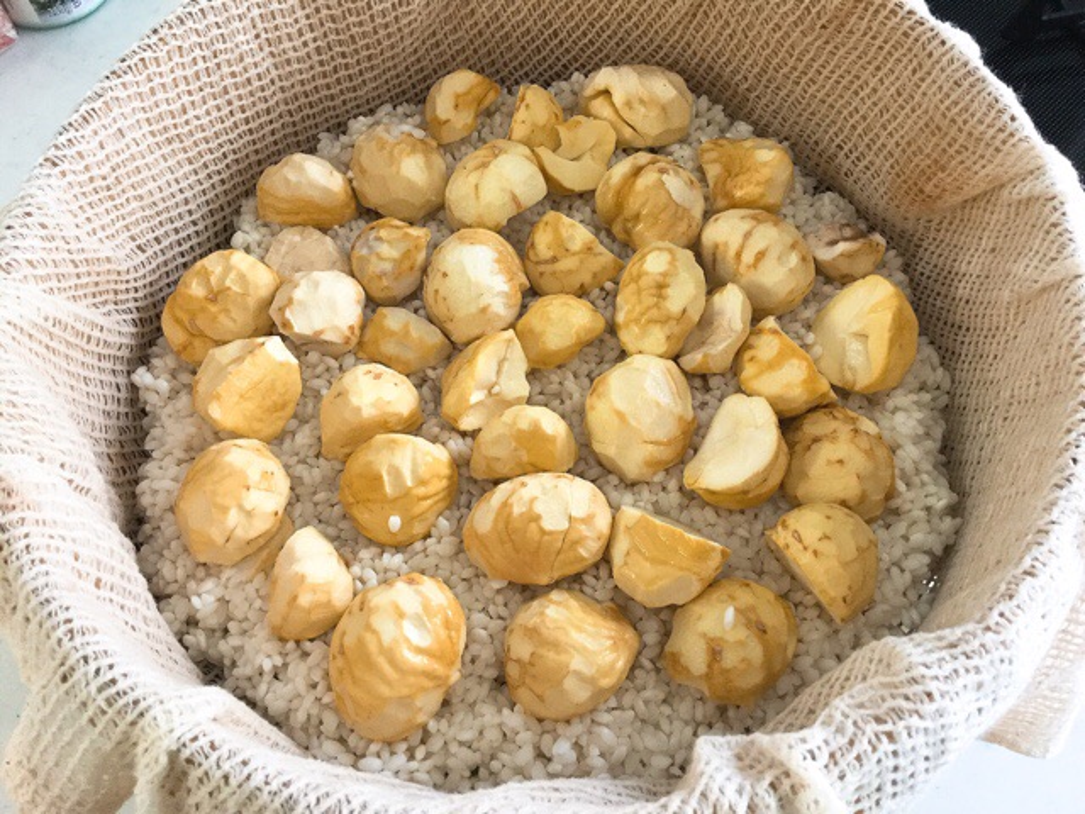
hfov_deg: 58.4
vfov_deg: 45.4
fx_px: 972
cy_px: 407
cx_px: 542
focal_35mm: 31
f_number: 2.4
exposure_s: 1/30
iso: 100
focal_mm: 3.3
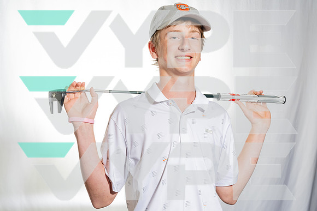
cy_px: 116
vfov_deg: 25.7
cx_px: 174
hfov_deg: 37.7
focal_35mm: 53
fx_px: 463
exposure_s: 1/250
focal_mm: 48
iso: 100
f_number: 7.1
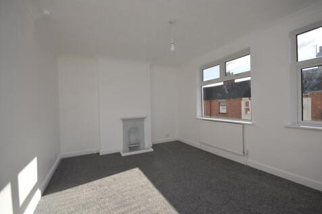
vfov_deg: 77.3
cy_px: 107
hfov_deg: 100.4
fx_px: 134
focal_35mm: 15
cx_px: 161
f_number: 6.3
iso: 100
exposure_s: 1/160
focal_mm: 10
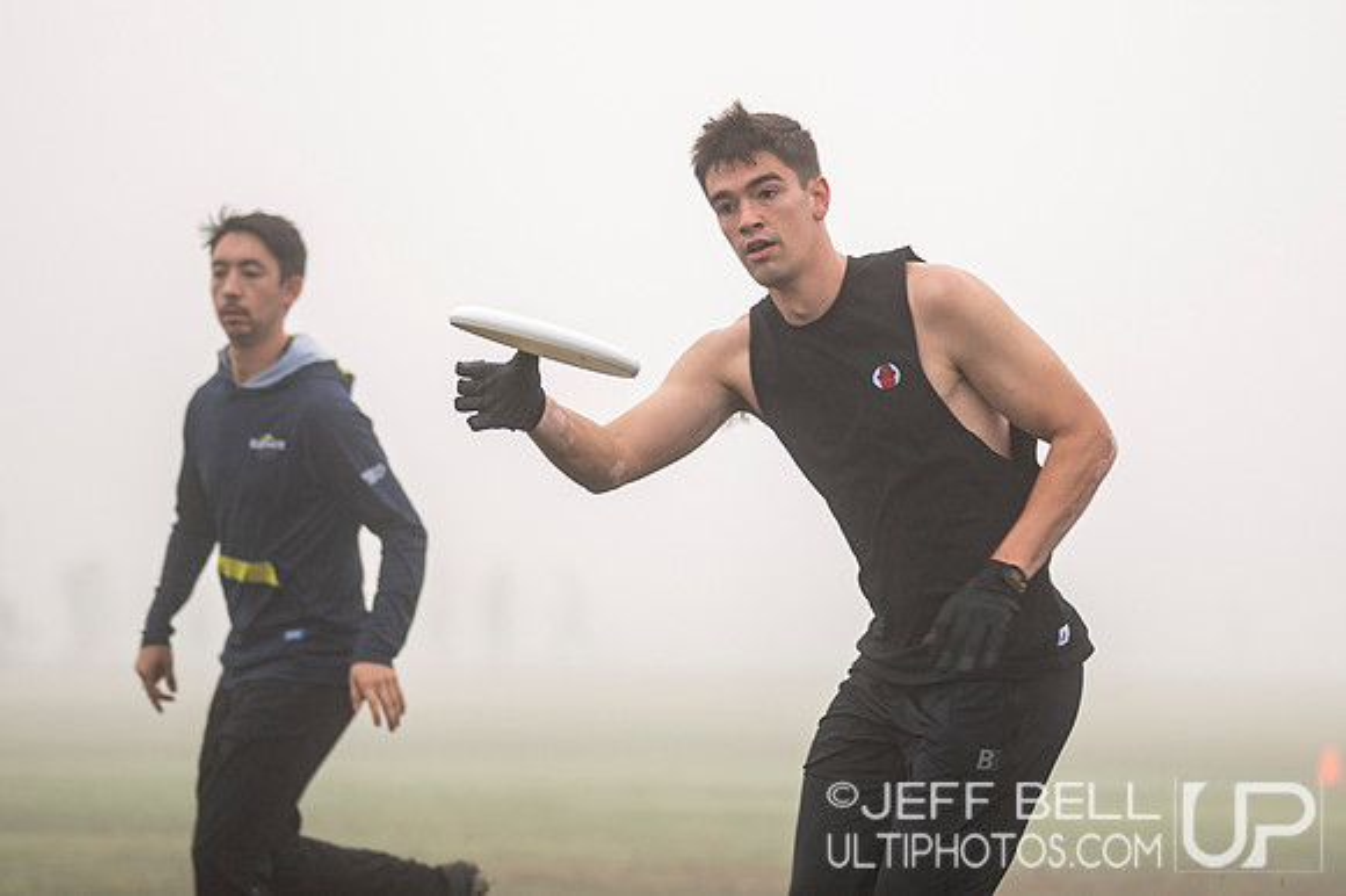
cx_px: 819
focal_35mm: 209
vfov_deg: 6.6
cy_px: 403
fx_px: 7813
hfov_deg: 9.8
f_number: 2.8
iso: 100
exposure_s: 1/800
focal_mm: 120
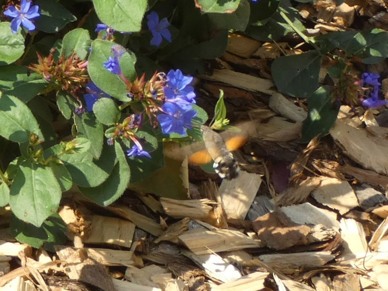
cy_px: 146
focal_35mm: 105
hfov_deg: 18.7
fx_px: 1177
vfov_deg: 14.1
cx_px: 194
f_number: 4.9
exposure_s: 1/100
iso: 80
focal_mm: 18.8
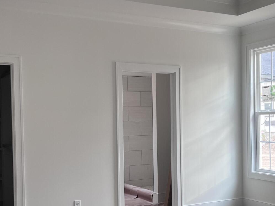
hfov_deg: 36.8
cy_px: 129
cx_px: 145
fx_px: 413
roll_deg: +1.6
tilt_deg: -1.3
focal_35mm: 52
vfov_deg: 27.9
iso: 80
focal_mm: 5.7
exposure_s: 1/121
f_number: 1.5
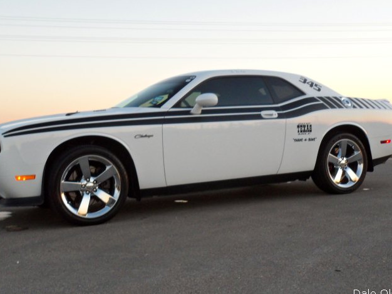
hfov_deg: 41.2
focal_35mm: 46
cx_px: 192
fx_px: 521
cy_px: 145
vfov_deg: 31.5
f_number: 3.8
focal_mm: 6.6
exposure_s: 1/45
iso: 160
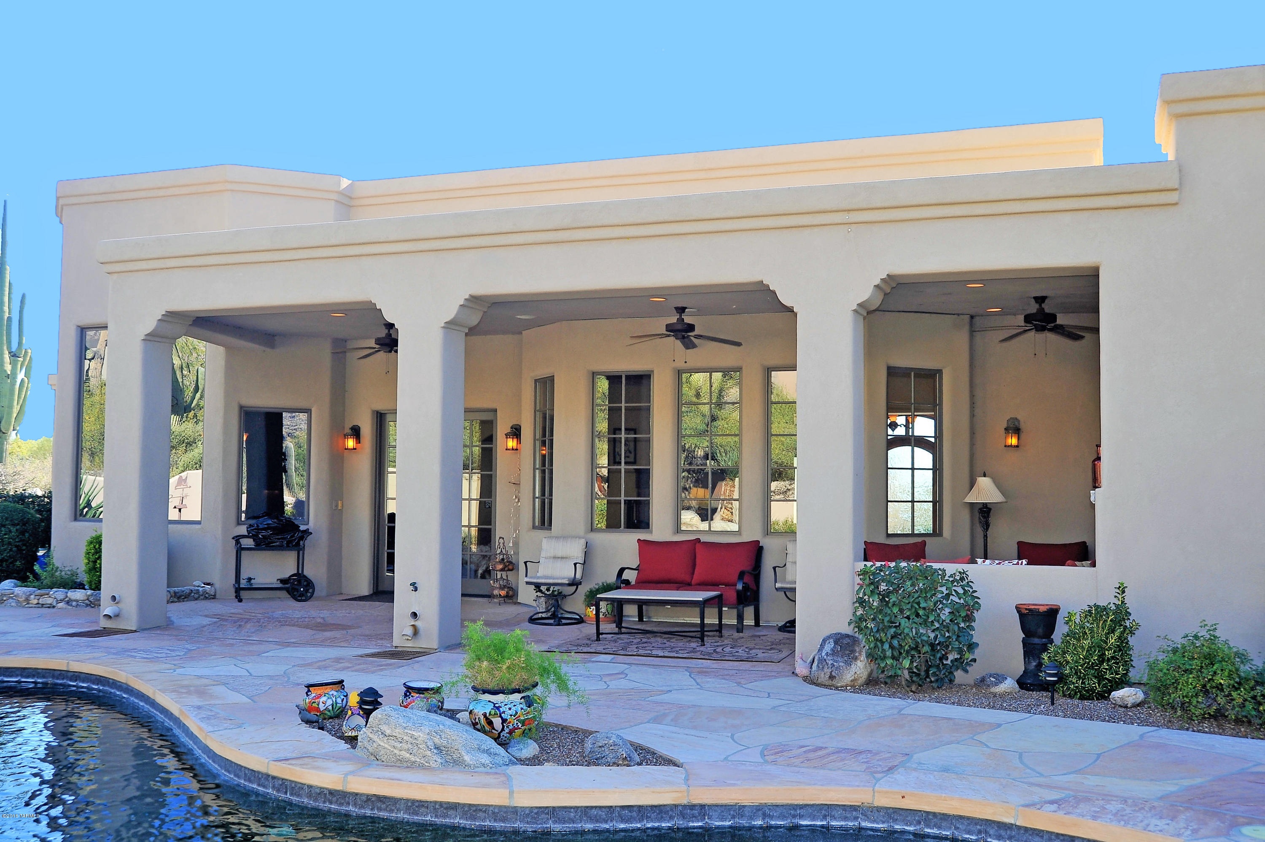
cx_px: 632
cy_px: 421
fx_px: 1229
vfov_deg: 37.8
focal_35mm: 35
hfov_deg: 54.5
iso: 320
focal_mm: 35
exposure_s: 1/250
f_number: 7.1
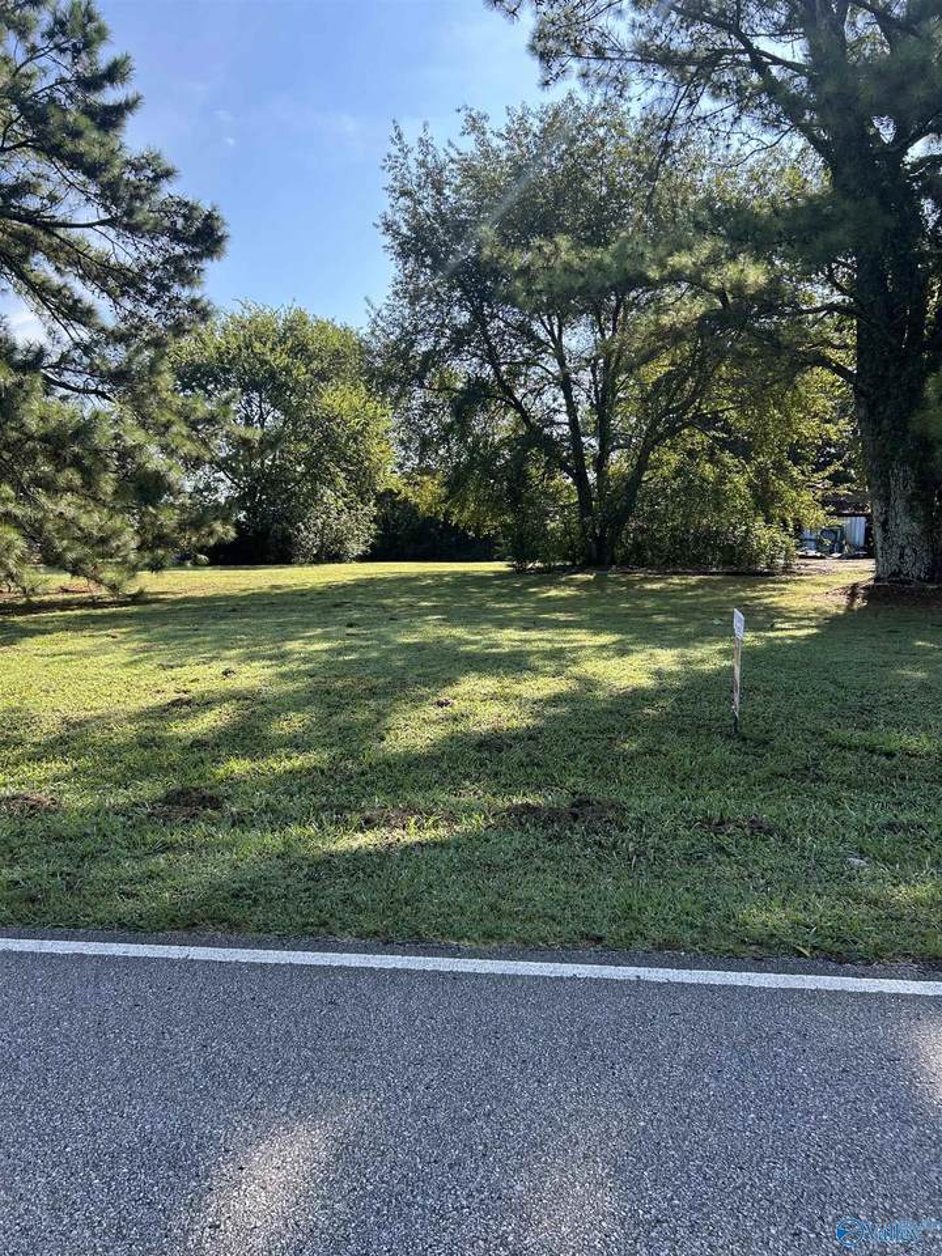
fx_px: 943
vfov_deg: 67.3
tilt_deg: -4.0
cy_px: 628
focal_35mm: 26
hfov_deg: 53.1
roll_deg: +0.3
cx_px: 471
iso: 50
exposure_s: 1/1058
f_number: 1.5
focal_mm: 5.7
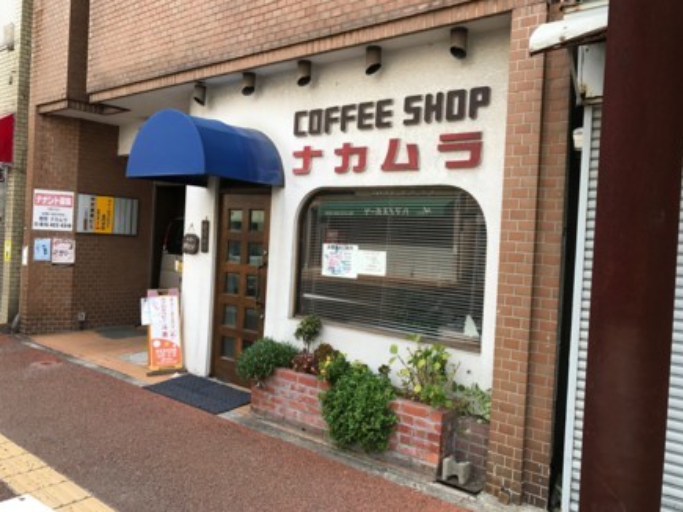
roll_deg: -2.9
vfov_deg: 48.2
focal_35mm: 29
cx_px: 334
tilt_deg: -1.3
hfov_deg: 61.7
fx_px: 572
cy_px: 251
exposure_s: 1/481
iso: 20
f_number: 1.8
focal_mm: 3.99
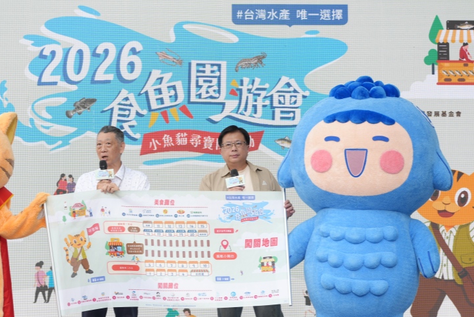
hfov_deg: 21.9
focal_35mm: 93
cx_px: 198
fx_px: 1225
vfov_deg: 14.7
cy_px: 206
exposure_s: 1/125
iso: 100
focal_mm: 67
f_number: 4
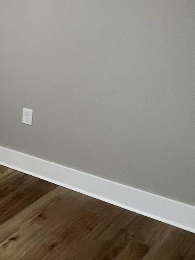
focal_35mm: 49
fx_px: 368
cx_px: -128
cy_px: 90
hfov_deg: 22.1
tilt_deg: -13.0
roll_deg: +1.2
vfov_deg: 38.5
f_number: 1.8
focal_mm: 1.57
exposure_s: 1/60
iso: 200
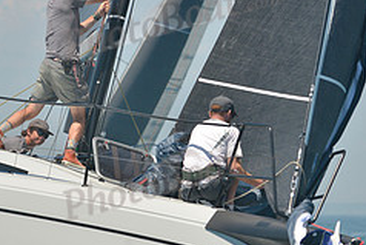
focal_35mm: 488
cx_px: -15
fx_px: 4964
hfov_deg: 4.2
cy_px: 122
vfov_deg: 2.8
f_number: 8
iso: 280
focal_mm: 200
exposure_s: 1/1000
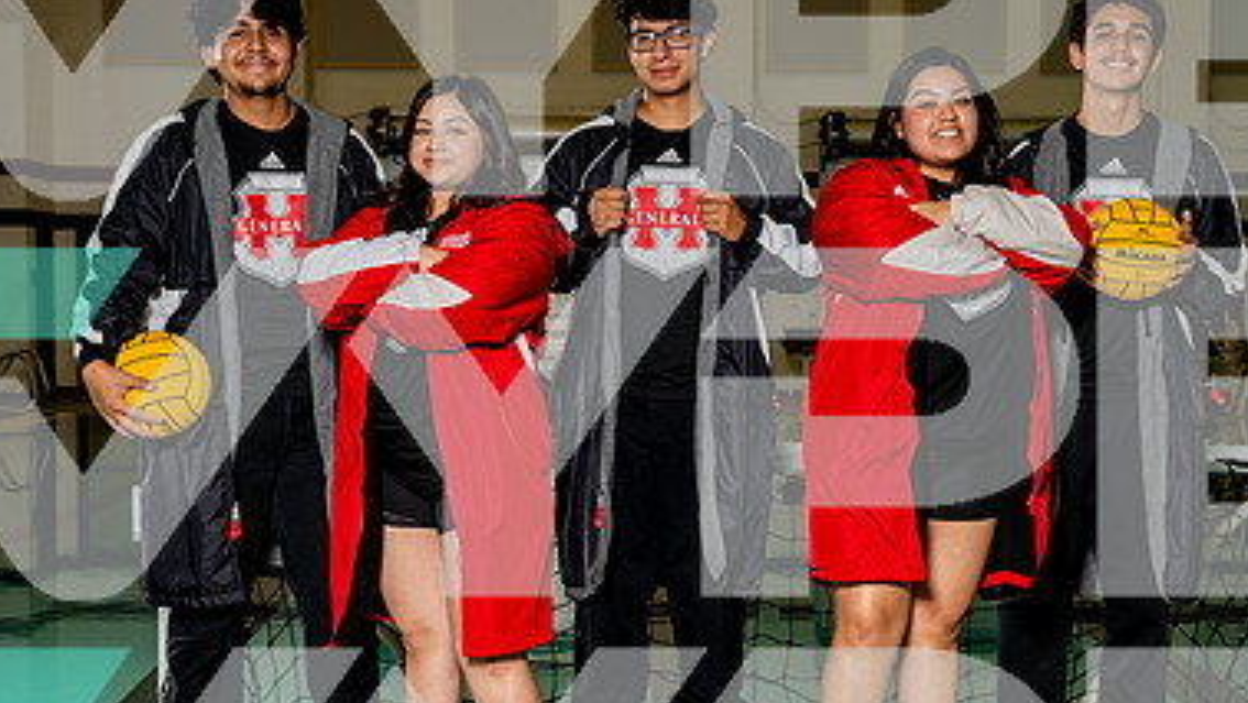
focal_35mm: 79
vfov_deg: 15.3
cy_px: 424
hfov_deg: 26.8
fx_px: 2615
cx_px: 637
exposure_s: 1/250
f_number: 5.6
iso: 100
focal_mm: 49
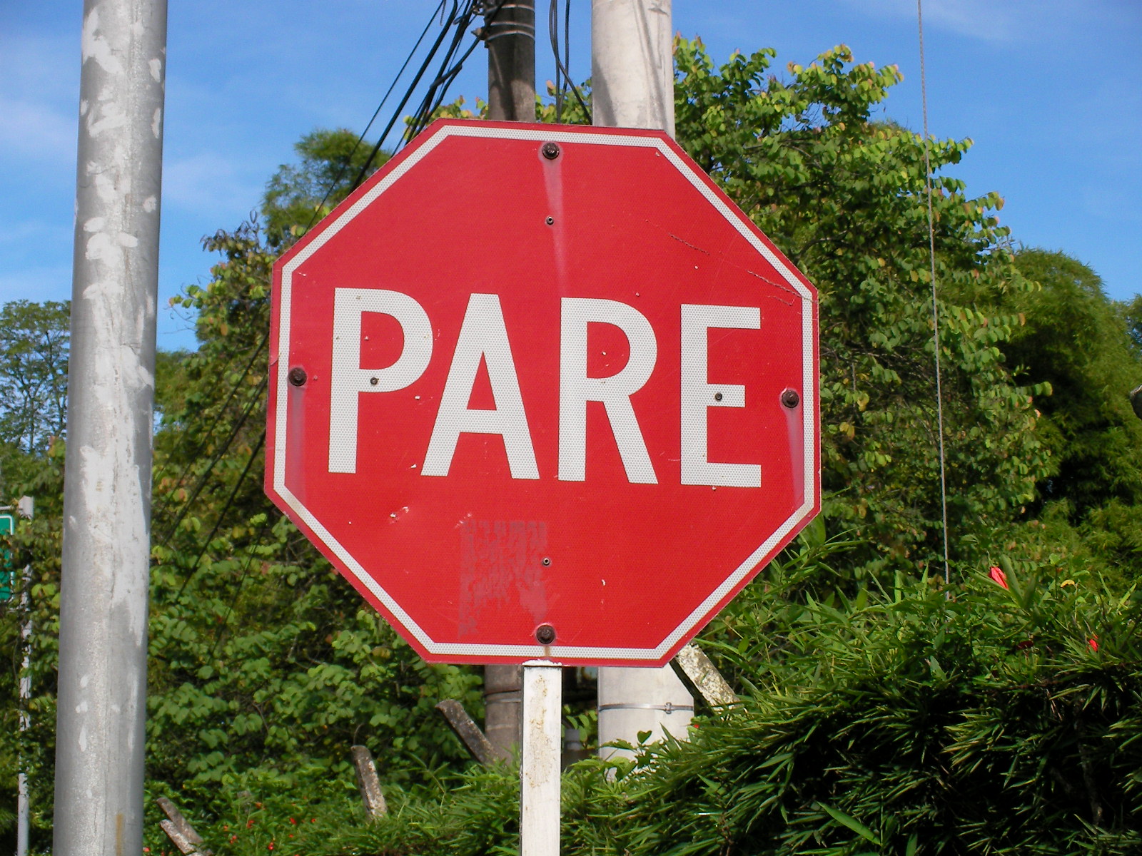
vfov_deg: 16.6
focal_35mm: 89
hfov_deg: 22.0
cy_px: 428
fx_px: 2936
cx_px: 571
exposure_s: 1/448
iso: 50
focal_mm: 13.6
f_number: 4.7
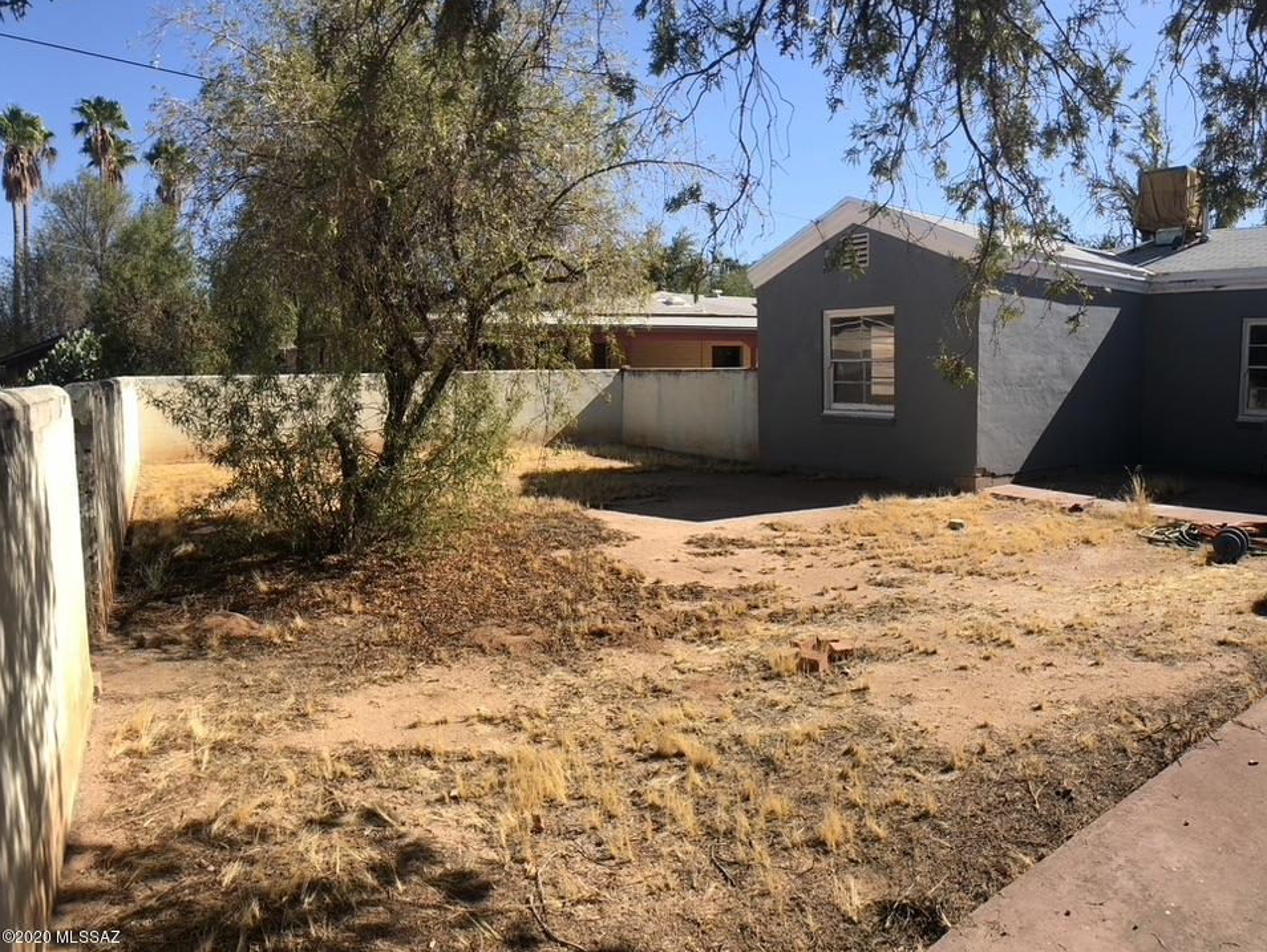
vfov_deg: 46.8
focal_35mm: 30
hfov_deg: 59.9
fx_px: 1099
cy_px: 465
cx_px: 673
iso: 20
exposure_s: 1/1333
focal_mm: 4
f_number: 1.8
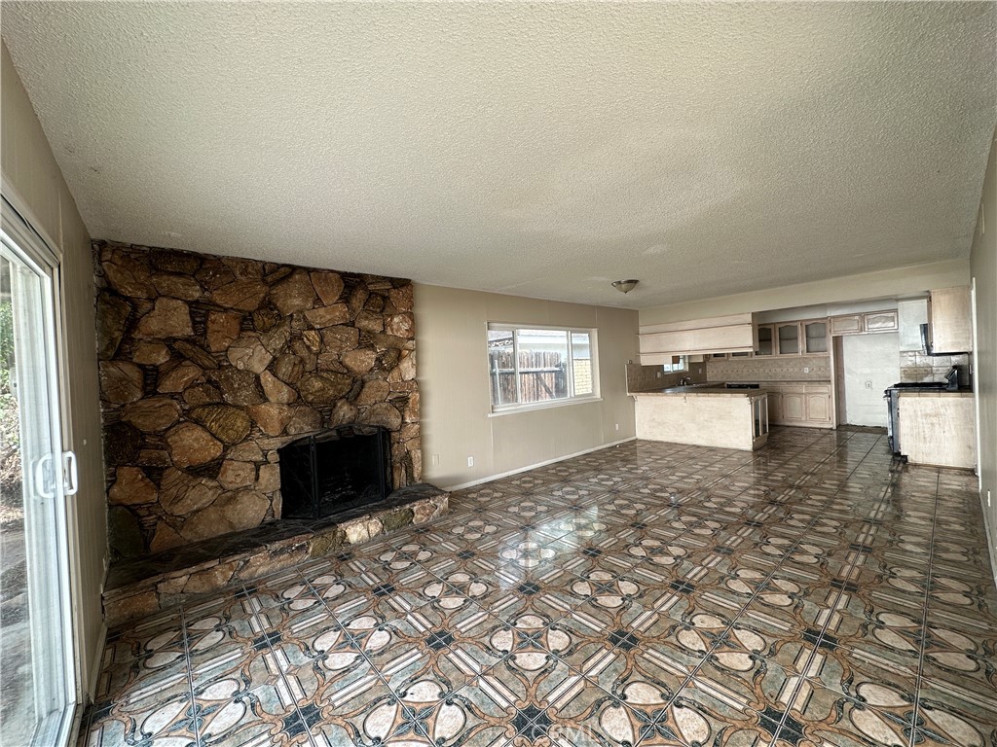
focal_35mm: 14
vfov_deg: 85.7
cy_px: 374
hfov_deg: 102.1
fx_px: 403
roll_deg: +2.6
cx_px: 498
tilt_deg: -1.2
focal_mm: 2.22
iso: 50
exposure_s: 1/99
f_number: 2.2
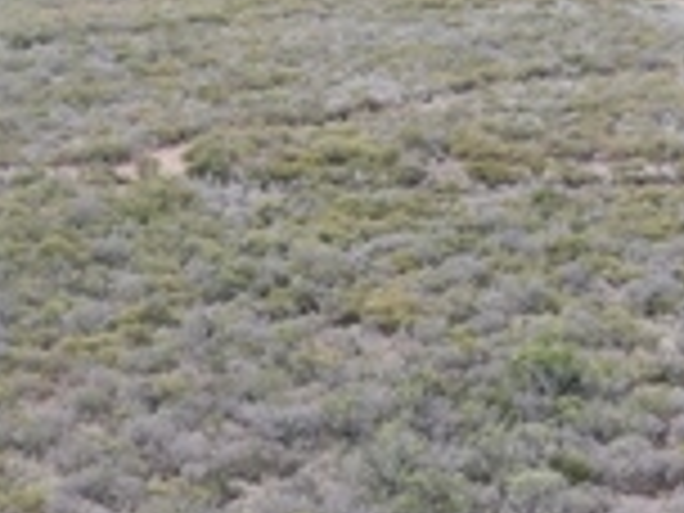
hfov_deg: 16.1
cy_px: 855
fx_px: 2411
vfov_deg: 11.5
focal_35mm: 122
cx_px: 248
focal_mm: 5.11
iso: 100
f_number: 3
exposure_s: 1/640
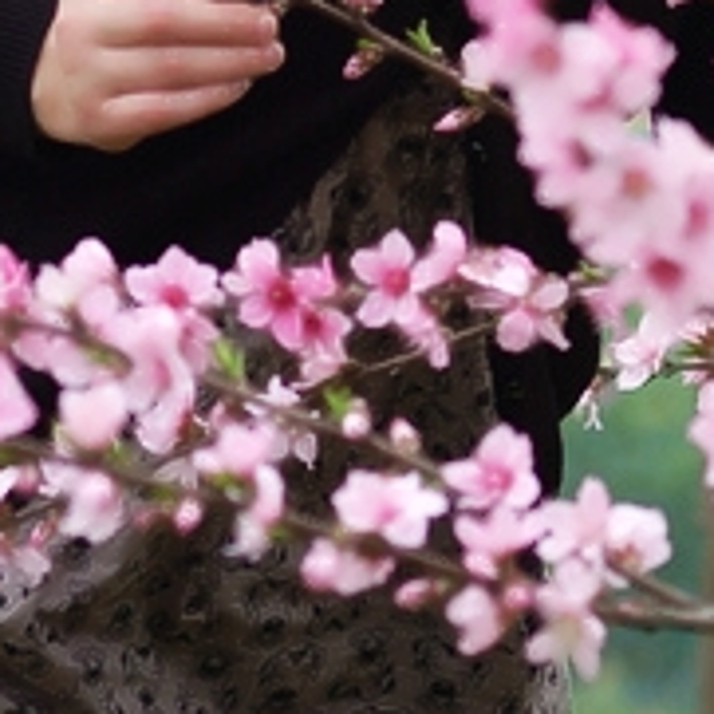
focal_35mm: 418
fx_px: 9746
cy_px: -47
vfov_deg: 4.2
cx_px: 724
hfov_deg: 4.2
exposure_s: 1/350
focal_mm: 85
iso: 200
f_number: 3.5
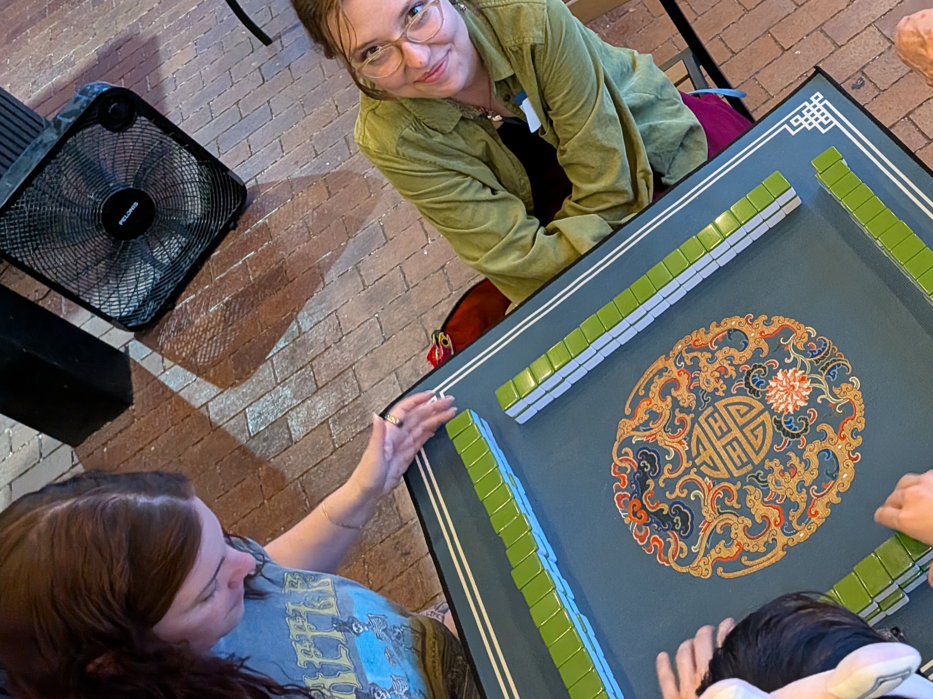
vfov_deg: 35.8
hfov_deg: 44.3
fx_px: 1078
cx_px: 758
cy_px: 283
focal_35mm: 40
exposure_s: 1/120
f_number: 1.7
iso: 1802
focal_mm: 4.53
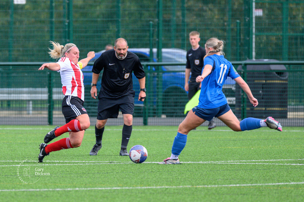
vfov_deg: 2.3
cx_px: 70
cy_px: 68
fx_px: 4988
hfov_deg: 3.5
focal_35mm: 591
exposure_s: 1/1600
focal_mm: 320
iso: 1100
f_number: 5.3
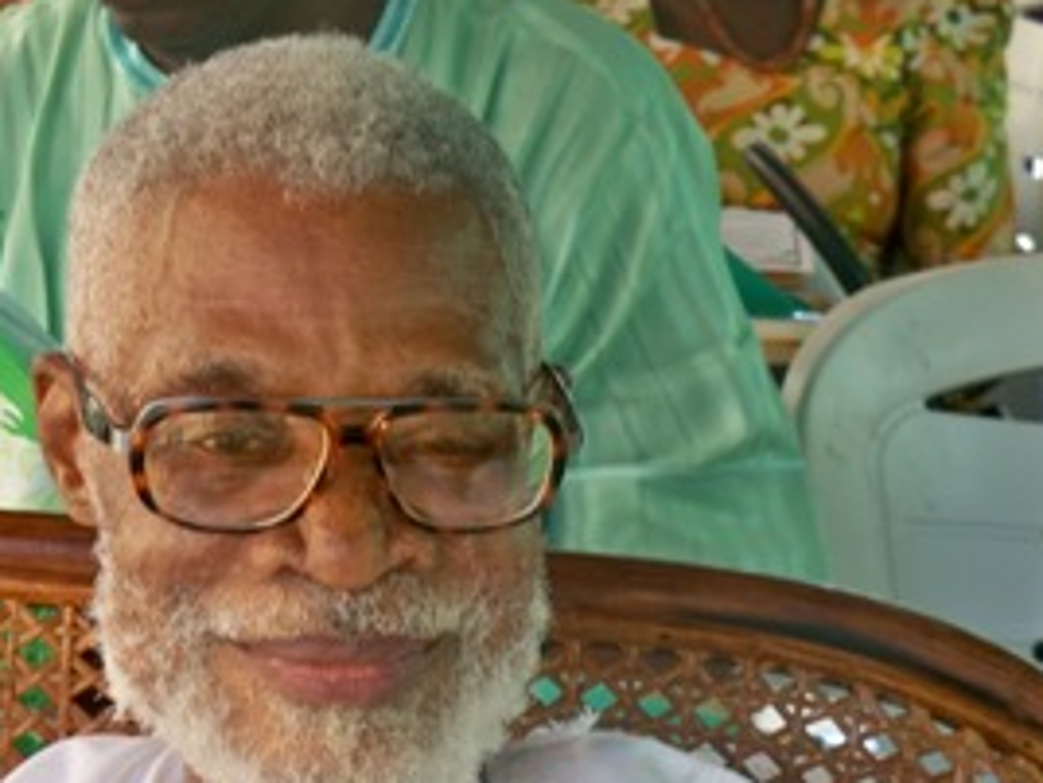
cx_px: 370
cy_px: 615
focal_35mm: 177
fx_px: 5333
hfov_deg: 11.2
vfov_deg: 8.4
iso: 64
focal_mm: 18.8
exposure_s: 1/50
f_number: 4.2
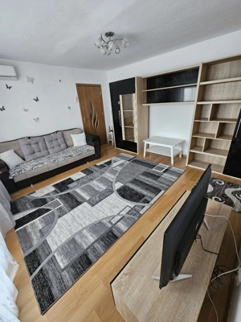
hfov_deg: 89.9
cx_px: 120
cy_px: 161
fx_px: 121
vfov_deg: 106.2
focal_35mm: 13
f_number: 2.2
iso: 500
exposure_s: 1/33.4
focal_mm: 2.2
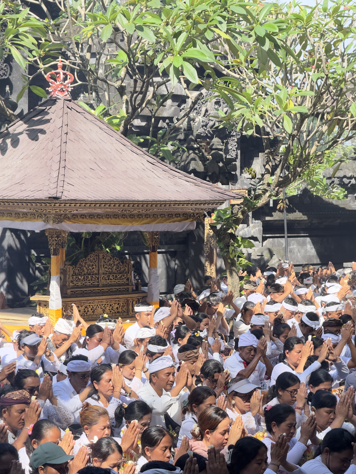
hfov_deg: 12.3
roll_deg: -1.3
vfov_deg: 16.4
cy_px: 237
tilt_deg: -1.4
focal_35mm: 120
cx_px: 178
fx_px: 1645
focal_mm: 15.66
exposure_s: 1/383
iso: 64
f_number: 2.8
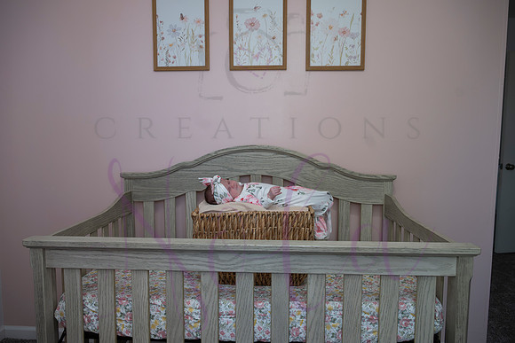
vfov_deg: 51.3
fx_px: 358
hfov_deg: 71.4
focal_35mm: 25
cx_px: 251
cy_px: 167
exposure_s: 1/320
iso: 800
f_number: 4
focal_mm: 24
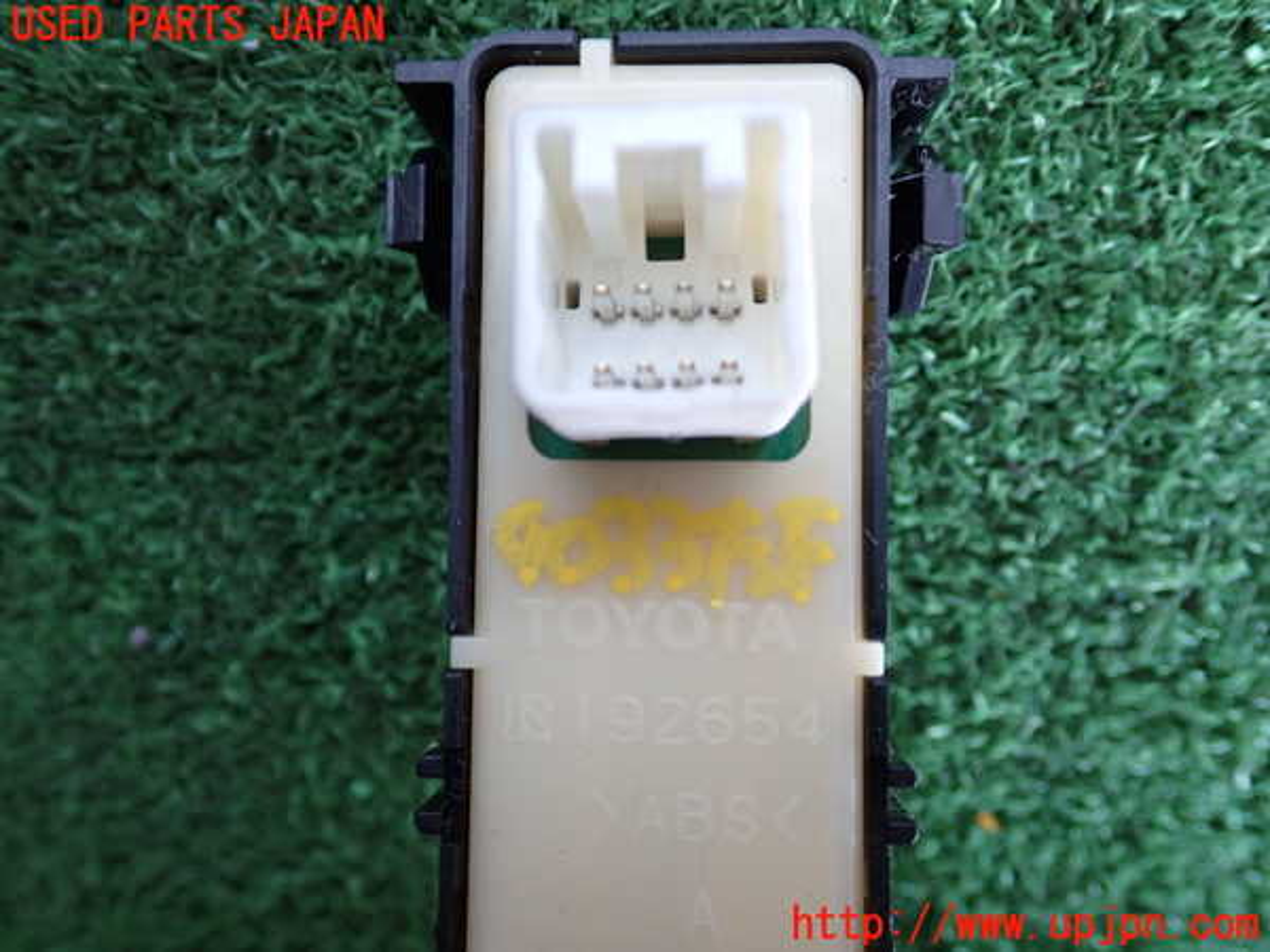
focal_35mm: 36
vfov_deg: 39.7
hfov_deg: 51.4
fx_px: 1321
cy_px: 476
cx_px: 635
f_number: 2.5
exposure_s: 1/40
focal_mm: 6.37
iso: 250
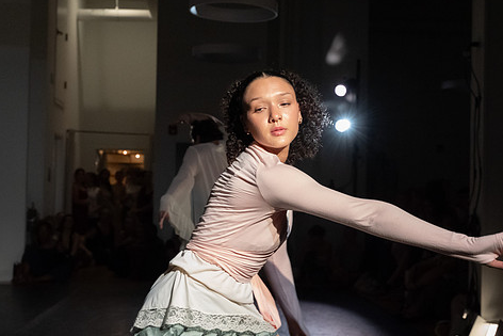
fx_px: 936
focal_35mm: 67
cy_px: 173
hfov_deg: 30.0
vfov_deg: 20.3
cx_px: 277
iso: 6400
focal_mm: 48
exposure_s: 1/400
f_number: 5
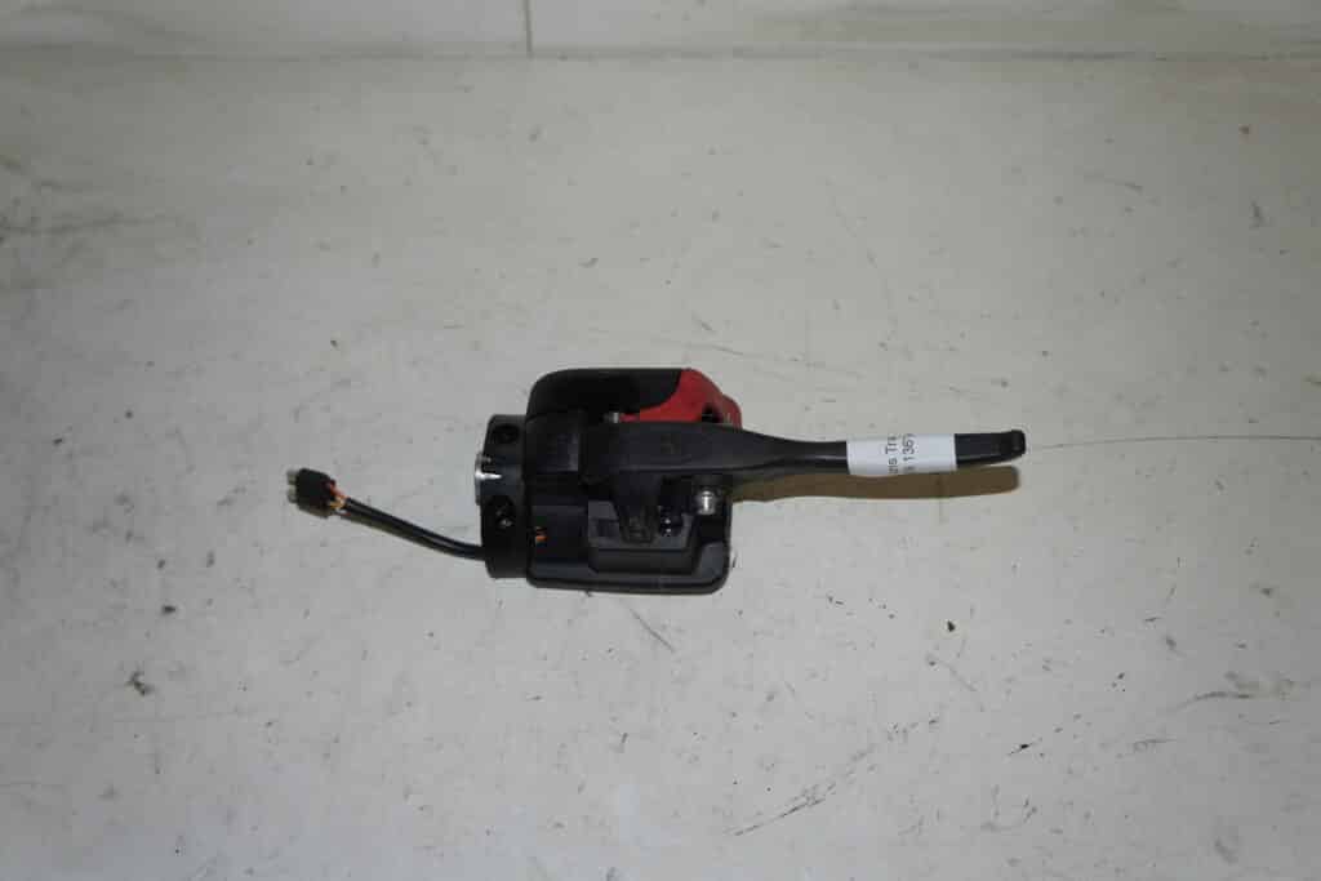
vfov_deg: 38.4
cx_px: 660
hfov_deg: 55.1
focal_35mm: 34
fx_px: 1266
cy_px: 440
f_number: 4
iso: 200
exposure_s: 1/60
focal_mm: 23
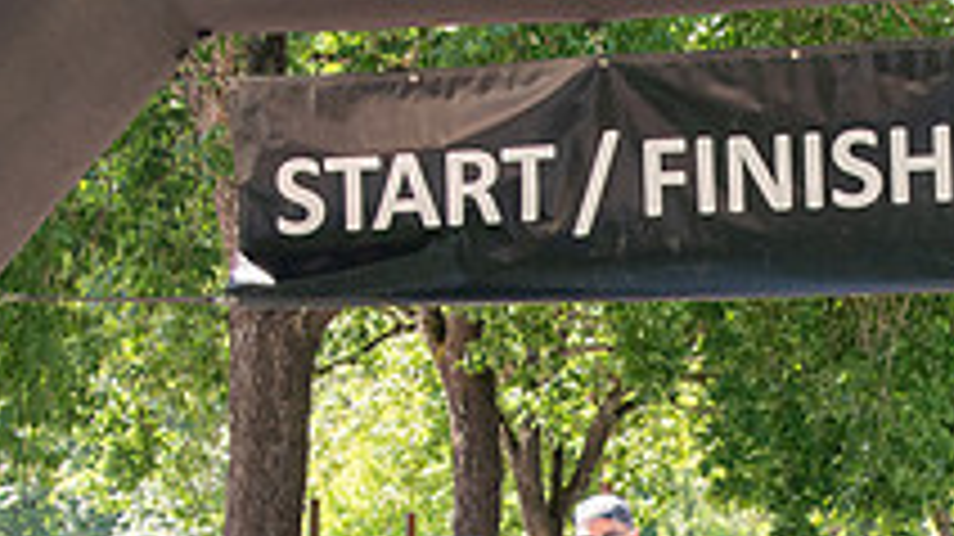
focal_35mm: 103
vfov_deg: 11.5
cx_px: 814
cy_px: 613
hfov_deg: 20.4
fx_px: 2604
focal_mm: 24
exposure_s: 1/400
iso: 500
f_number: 4
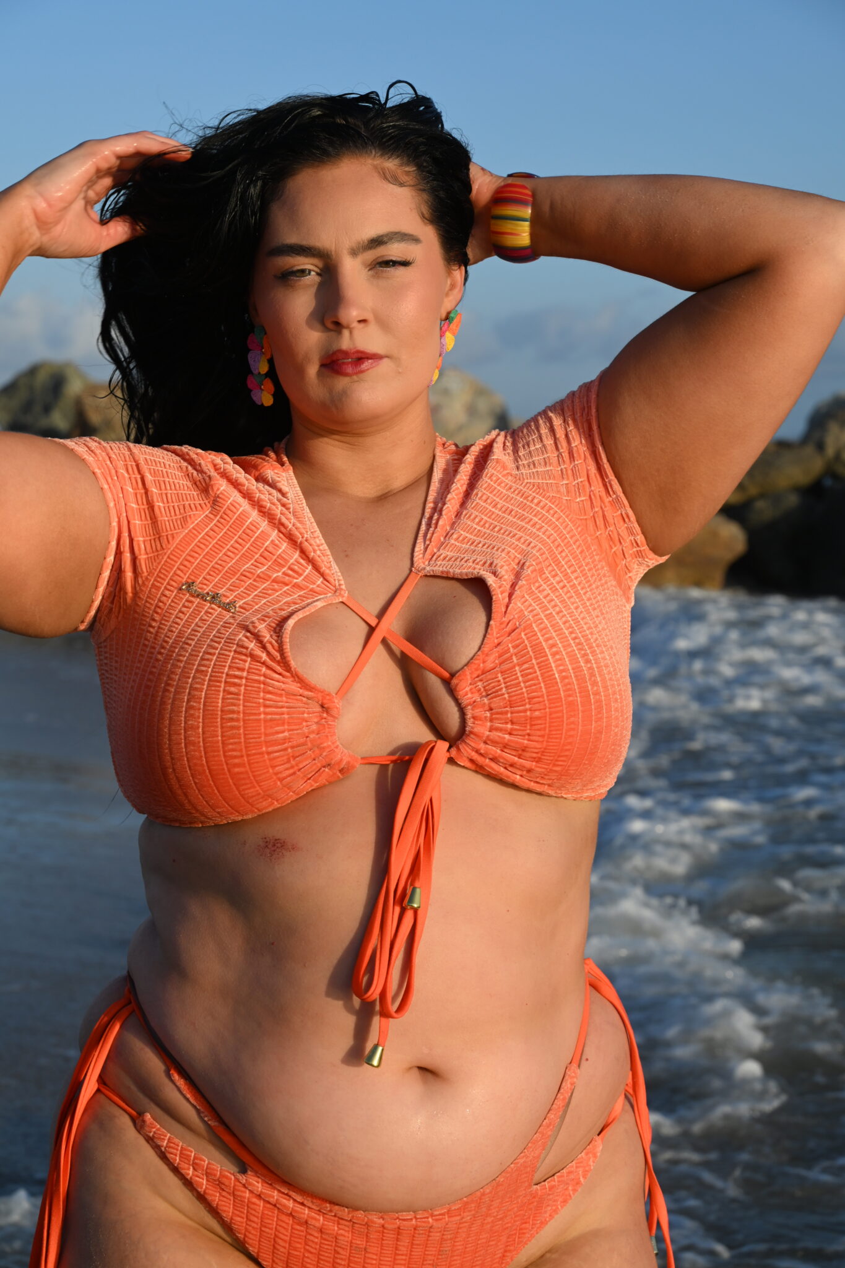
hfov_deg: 18.2
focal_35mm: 75
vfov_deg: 27.0
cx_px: 422
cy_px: 634
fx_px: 2641
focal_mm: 75
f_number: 8
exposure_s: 1/500
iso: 280
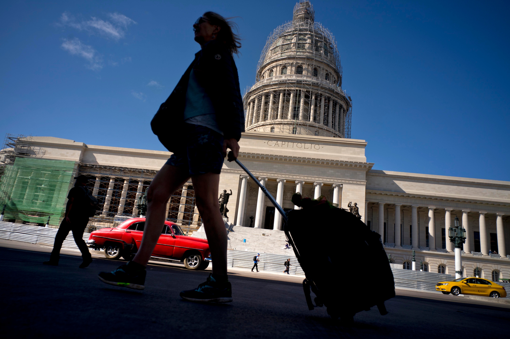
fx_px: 495
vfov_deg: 37.8
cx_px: 255
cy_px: 170
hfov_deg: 54.5
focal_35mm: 35
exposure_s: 1/500
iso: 100
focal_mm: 35
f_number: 2
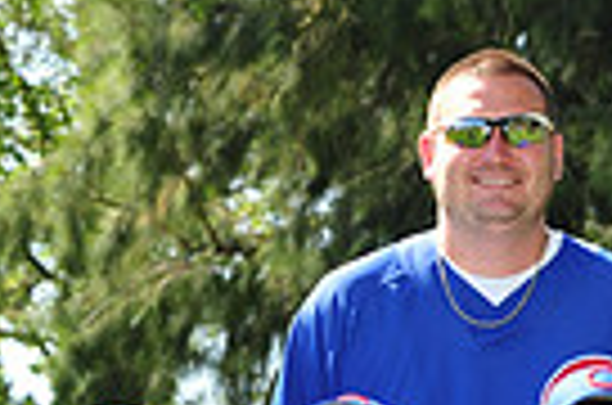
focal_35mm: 342
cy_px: 680
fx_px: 5800
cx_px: 428
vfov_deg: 4.0
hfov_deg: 6.0
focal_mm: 80
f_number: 8
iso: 200
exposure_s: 1/160
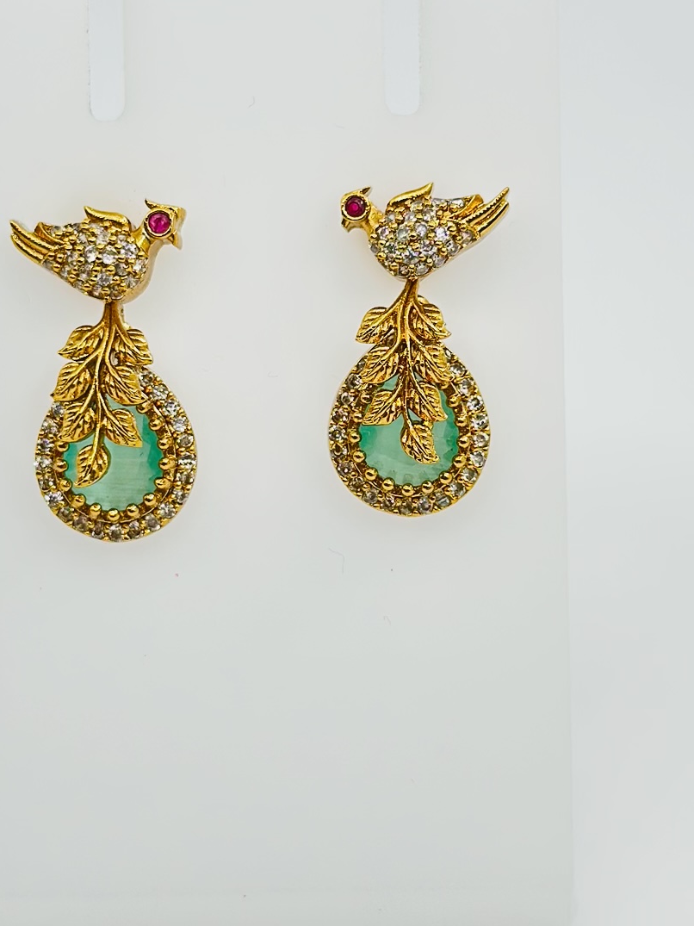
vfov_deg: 21.8
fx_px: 2406
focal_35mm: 90
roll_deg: +0.1
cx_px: 291
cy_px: 392
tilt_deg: -21.2
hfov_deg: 16.4
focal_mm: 6.86
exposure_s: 1/431
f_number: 1.78
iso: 80
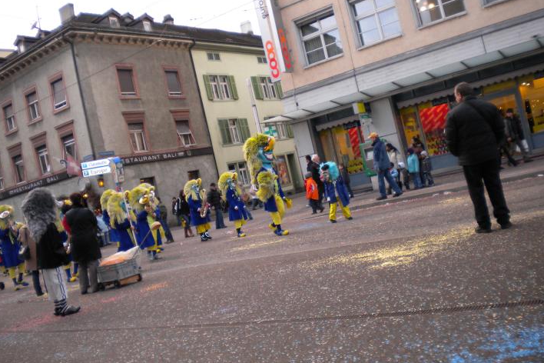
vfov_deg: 35.9
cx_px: 269
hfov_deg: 51.9
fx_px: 559
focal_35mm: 37
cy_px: 166
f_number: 3.1
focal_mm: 6.3
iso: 113
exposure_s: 1/74.4
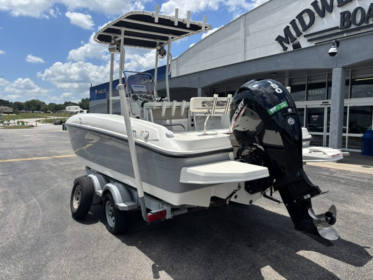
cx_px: 186
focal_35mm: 26
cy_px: 140
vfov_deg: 53.1
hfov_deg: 67.3
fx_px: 280
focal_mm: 5.96
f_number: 1.6
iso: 50
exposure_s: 1/4425
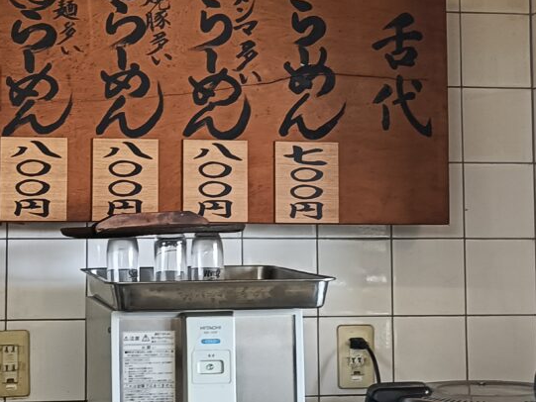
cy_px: 108
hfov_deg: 22.3
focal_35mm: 87
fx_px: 1347
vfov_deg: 16.9
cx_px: 125
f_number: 1.7
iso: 400
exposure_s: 1/60
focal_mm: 4.7
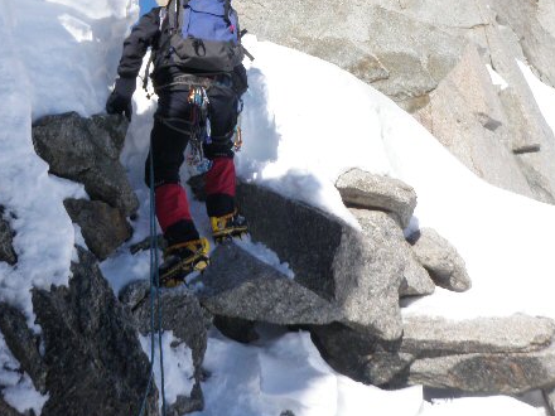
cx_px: 189
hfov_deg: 43.3
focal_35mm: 43
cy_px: 103
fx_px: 689
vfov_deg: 32.9
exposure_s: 1/250
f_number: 5
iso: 50
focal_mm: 5
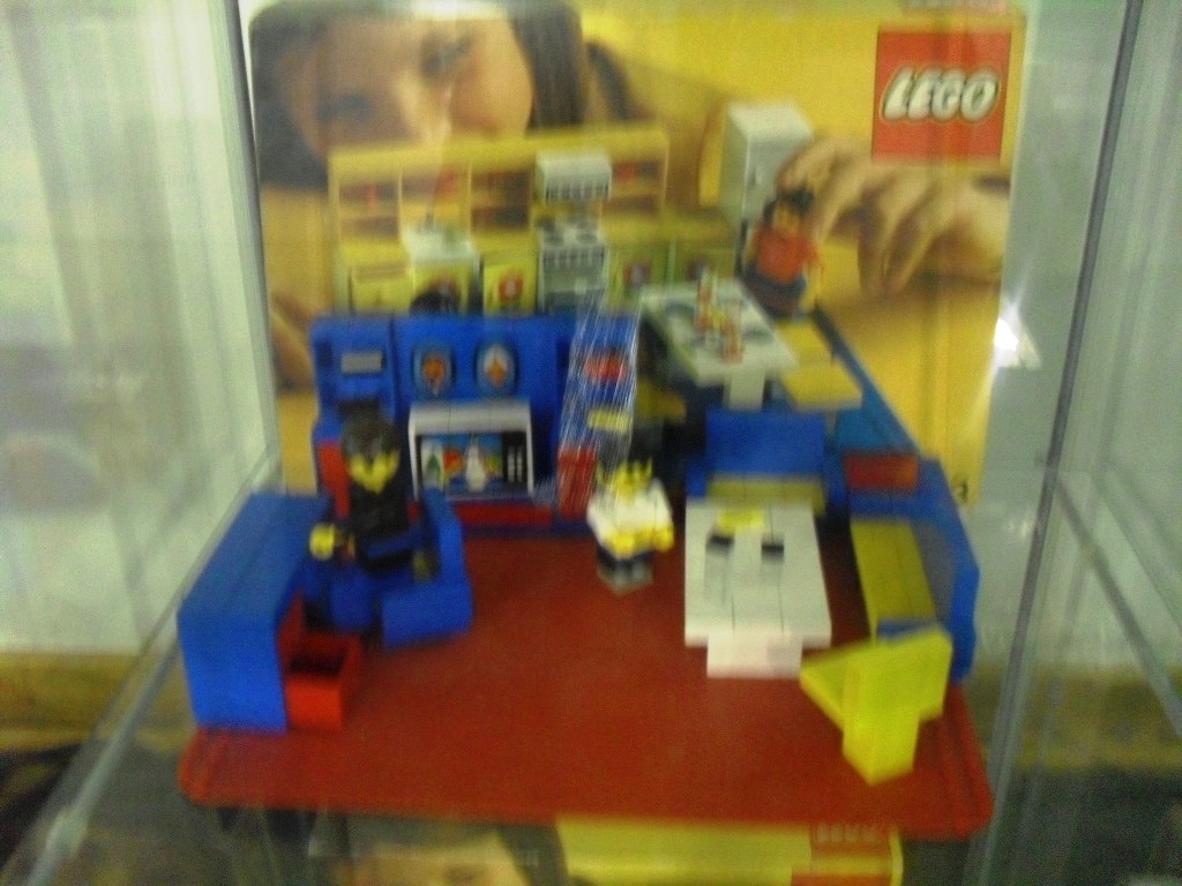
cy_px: 443
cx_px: 591
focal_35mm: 35
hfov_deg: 52.6
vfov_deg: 40.7
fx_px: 1195
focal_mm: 6.3
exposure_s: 1/10
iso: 400
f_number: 3.2
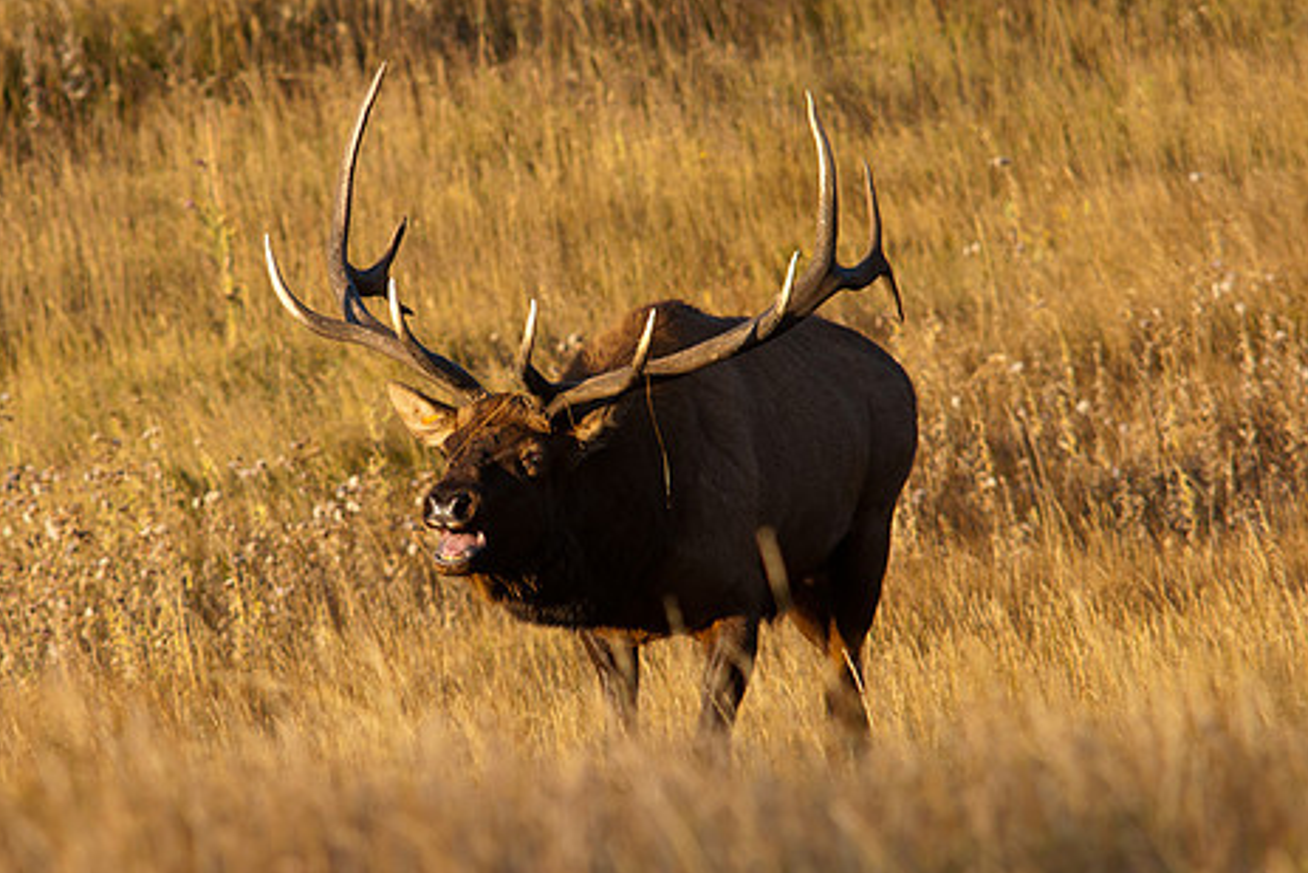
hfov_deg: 3.7
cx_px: 525
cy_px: 425
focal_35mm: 564
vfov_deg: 2.4
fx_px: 20497
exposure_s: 1/200
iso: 500
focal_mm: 300
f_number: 5.6
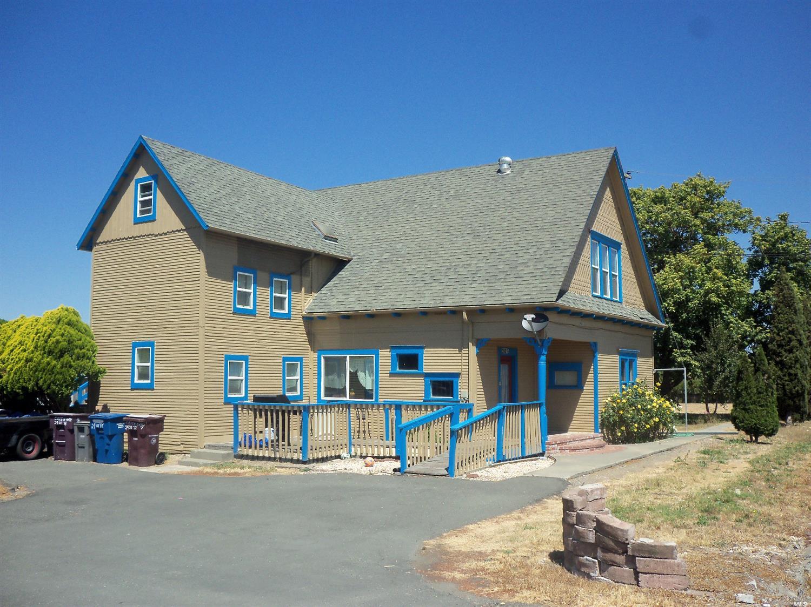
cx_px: 406
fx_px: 796
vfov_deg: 41.8
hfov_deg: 54.0
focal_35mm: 34
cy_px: 304
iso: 80
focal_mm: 5.7
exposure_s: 1/160
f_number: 8.8
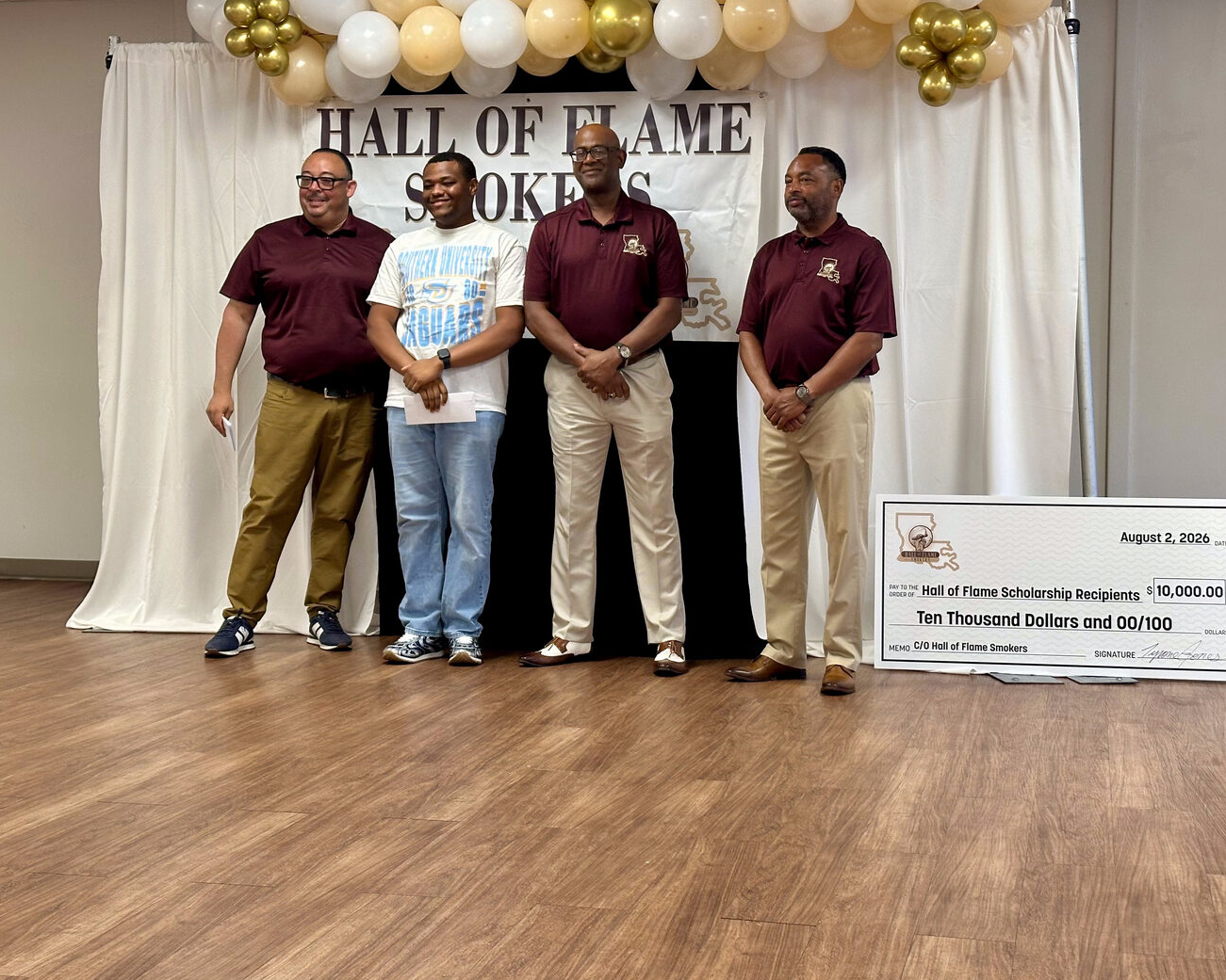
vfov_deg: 28.1
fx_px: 1960
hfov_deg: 34.7
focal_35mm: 54
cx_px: 610
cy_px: 462
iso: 100
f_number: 1.78
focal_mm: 6.86
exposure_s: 1/60
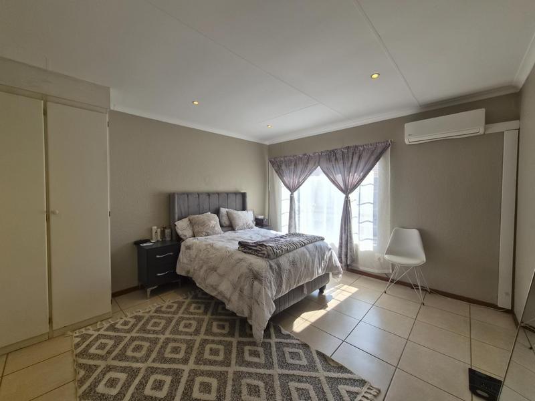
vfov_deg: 89.9
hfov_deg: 106.2
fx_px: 201
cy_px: 200
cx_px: 268
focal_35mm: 13
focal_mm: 1.7
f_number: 2.2
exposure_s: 1/226
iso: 25
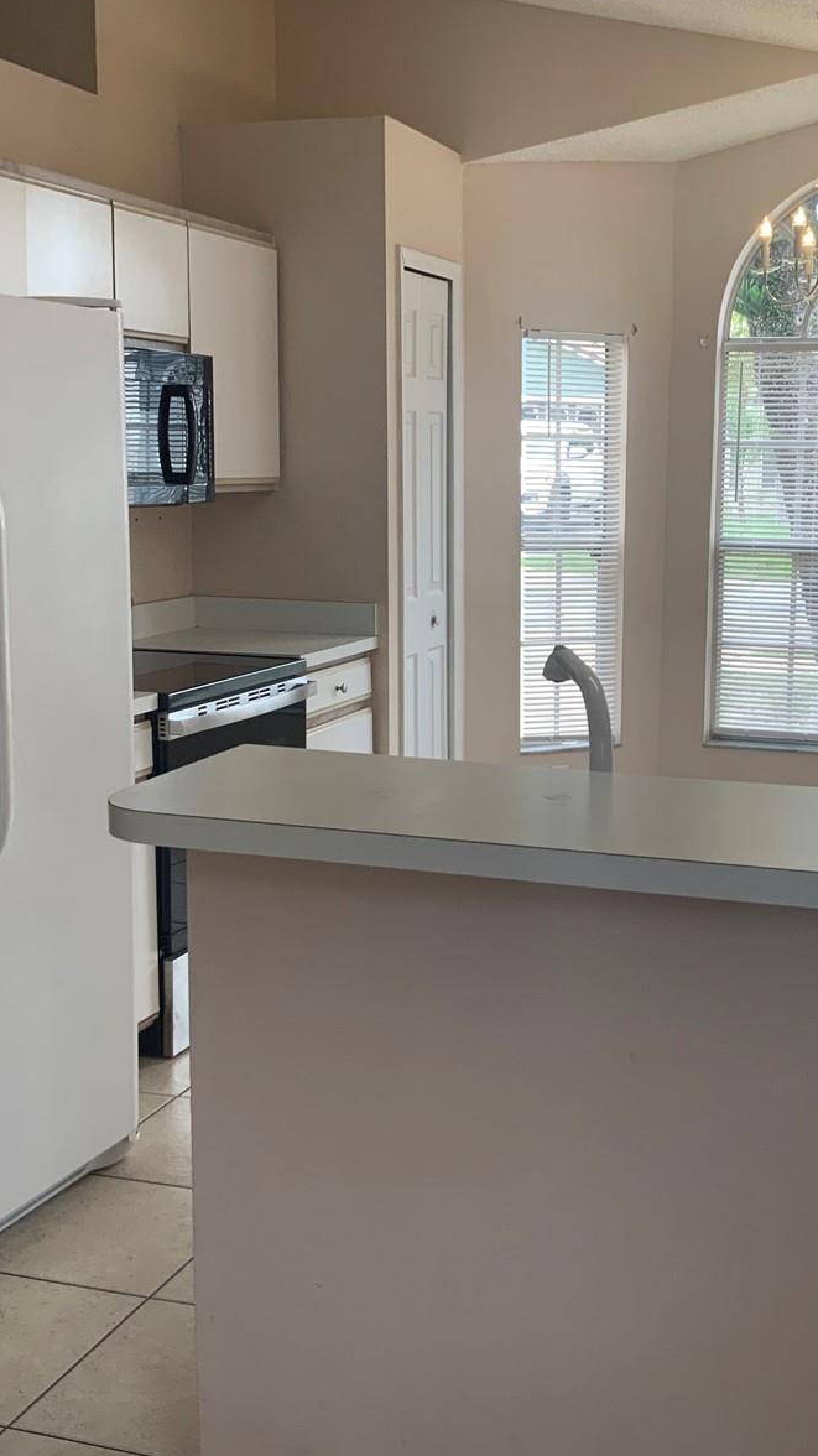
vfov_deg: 47.4
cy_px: 727
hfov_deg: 27.4
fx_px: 1659
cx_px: 592
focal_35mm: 43
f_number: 1.8
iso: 32
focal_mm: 3
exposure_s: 1/120
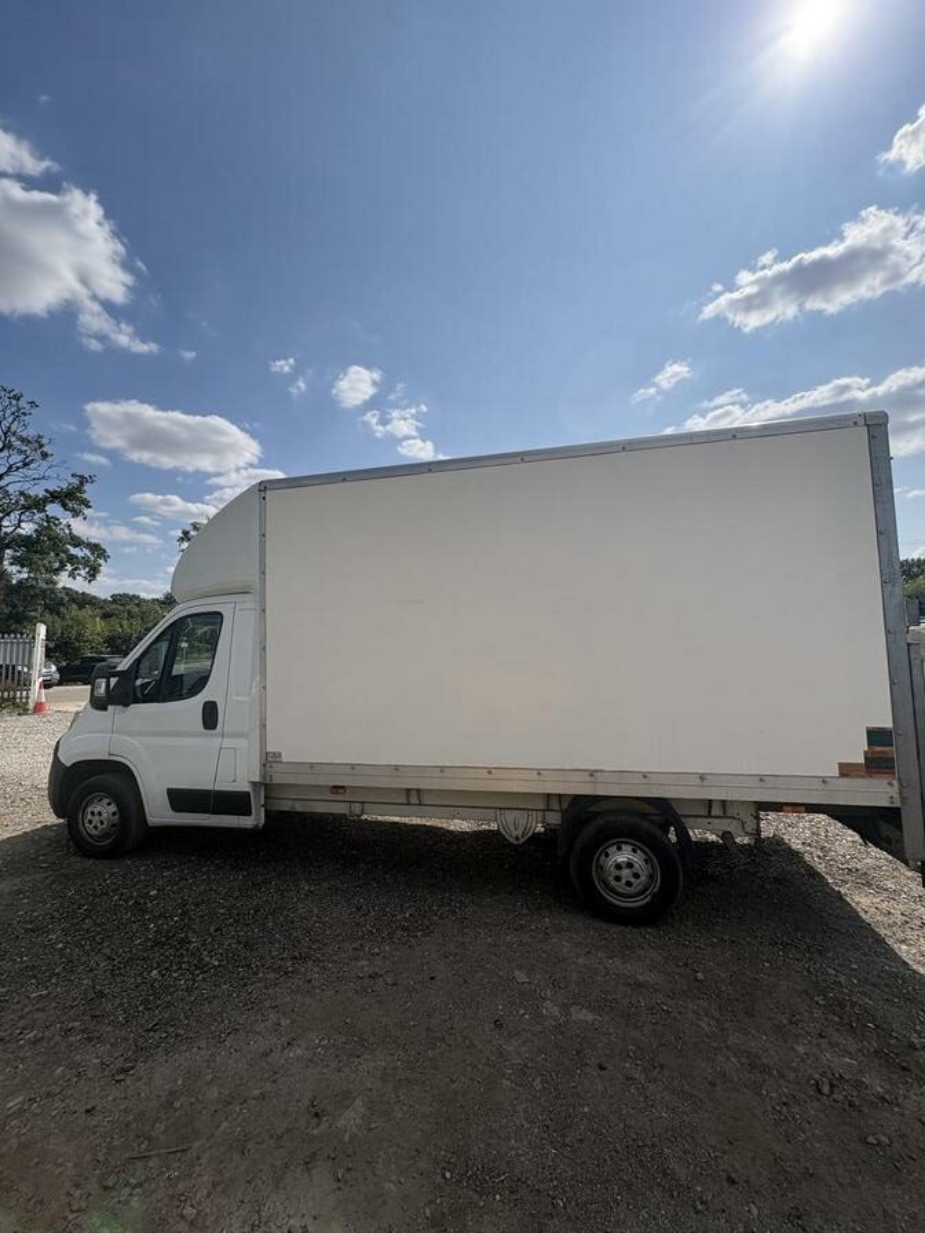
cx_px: 462
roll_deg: -1.5
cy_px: 616
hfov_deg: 85.7
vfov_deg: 102.1
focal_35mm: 14
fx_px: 499
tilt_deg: +11.7
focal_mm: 2.22
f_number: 2.2
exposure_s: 1/2874
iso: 50
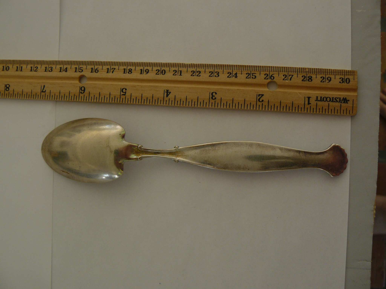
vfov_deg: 39.7
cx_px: 193
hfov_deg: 51.4
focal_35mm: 36
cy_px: 144
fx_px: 401
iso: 100
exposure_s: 1/100
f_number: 2.8
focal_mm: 6
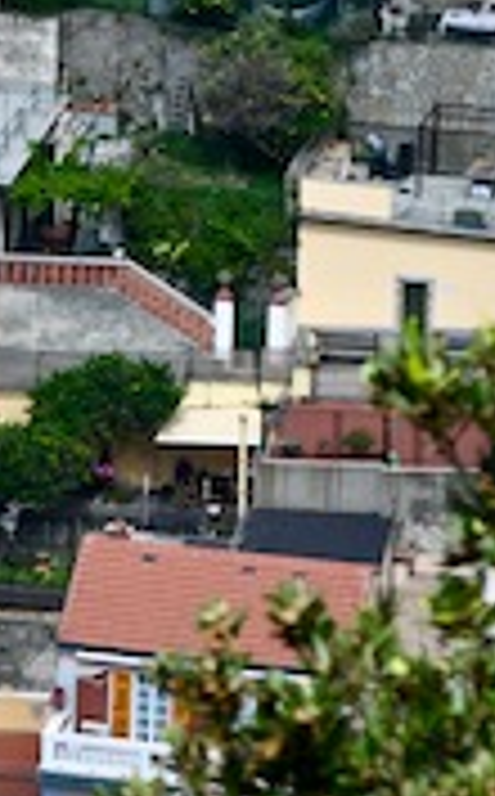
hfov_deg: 2.2
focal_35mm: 595
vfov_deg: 3.5
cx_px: -1256
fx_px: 12895
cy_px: 751
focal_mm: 86
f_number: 11
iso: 100
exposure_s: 1/125
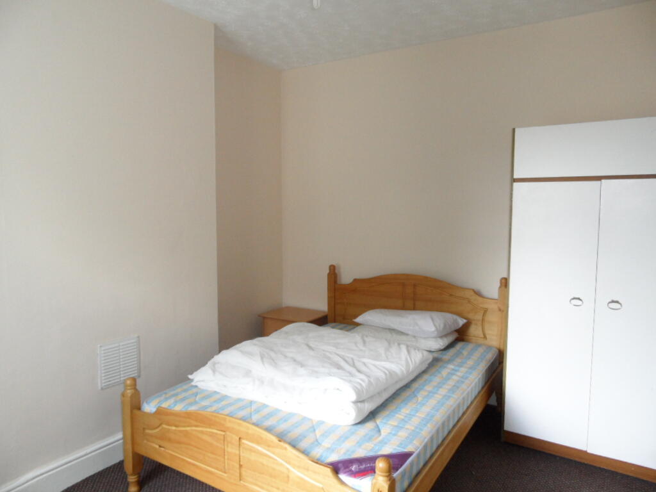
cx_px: 328
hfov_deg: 71.6
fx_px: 455
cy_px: 246
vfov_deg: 56.8
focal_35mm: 24
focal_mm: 3.9
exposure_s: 1/30
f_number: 3.2
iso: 200
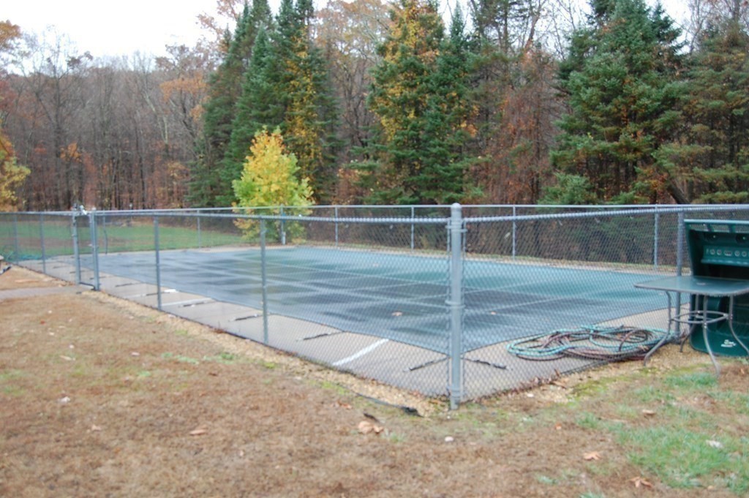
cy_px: 249
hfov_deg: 57.3
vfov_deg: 39.9
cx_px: 374
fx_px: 686
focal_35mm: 33
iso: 400
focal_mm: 22
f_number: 5
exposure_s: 1/100
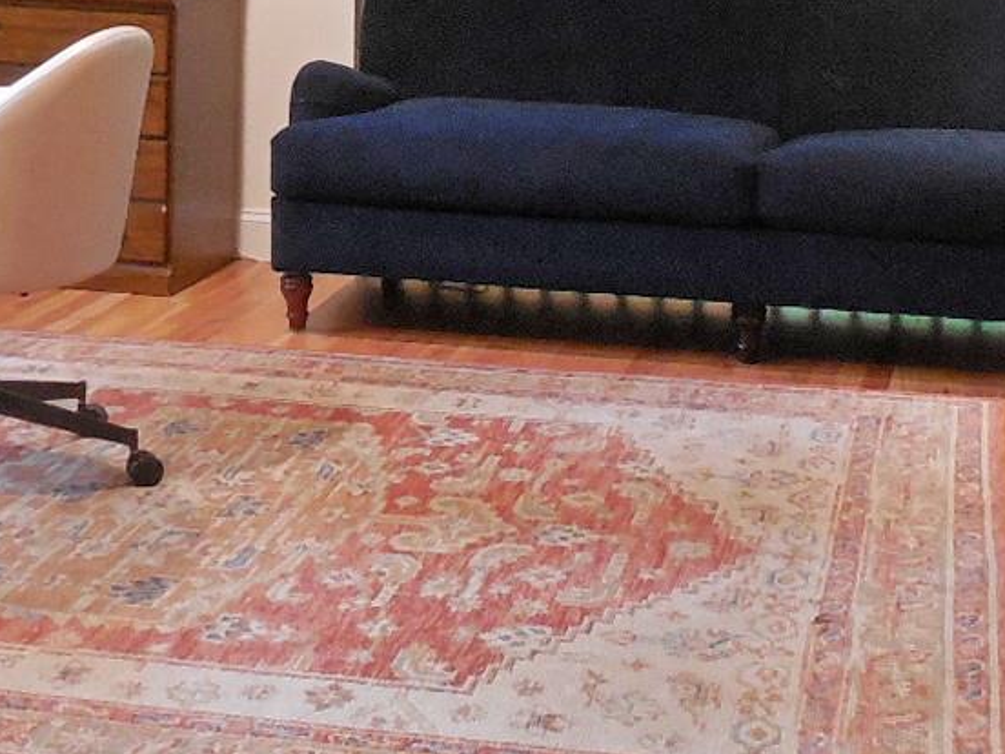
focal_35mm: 87
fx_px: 2526
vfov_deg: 16.5
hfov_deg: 22.4
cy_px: -44
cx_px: 371
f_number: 3.2
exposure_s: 1/13
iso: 400
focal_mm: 5.3
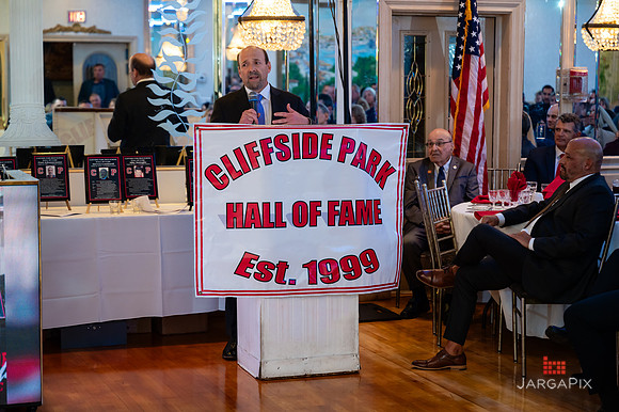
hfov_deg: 27.7
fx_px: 1255
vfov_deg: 18.6
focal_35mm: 73
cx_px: 300
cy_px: 199
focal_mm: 70
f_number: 3.2
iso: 1250
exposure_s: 1/200
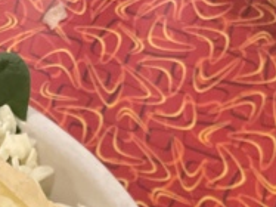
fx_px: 805
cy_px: 371
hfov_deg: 18.5
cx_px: -45
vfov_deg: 13.2
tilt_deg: -74.0
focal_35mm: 101
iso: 500
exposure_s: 1/40
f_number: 1.6
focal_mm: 4.2
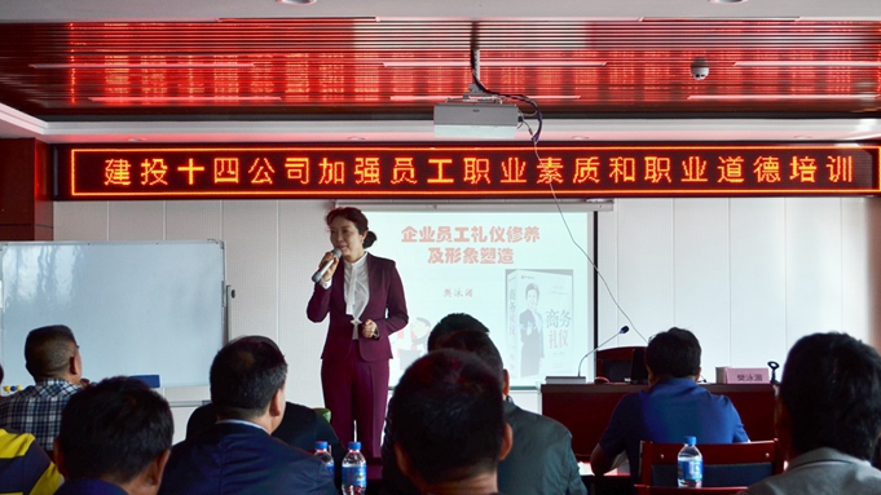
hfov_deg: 36.0
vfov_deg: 20.7
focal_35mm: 58
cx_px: 451
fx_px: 1355
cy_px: 246
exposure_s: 1/125
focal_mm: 36
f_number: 5.6
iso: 320
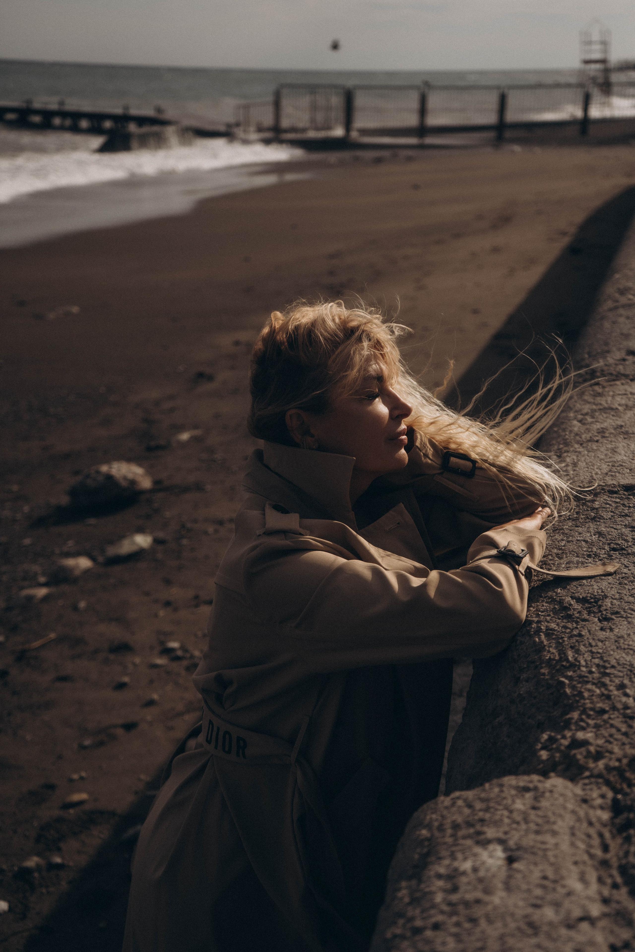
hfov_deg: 27.0
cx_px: 318
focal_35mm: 50
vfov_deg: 39.6
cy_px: 476
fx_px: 1323
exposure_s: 1/1250
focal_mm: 50
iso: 100
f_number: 4.5
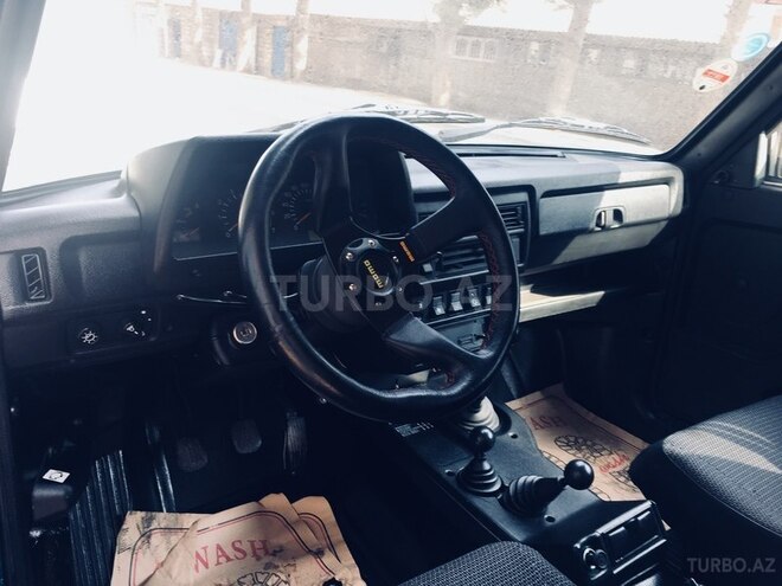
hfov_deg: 61.7
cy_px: 293
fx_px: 655
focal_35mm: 29
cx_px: 391
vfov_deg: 48.2
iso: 32
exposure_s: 1/50
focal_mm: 4.15
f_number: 2.2
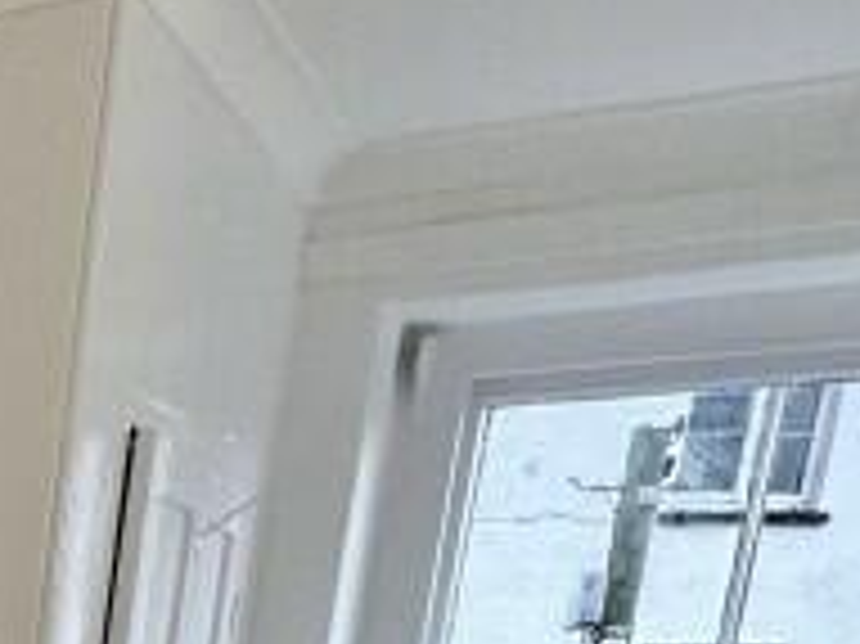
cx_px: -680
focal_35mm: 75
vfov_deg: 15.7
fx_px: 1862
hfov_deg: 19.5
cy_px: 1270
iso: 100
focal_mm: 2.22
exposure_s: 1/100
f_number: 2.2
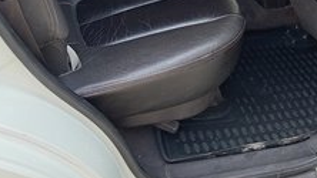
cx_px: 218
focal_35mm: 49
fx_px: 412
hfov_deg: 41.4
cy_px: -31
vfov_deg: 22.6
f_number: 1.8
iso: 104
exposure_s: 1/50
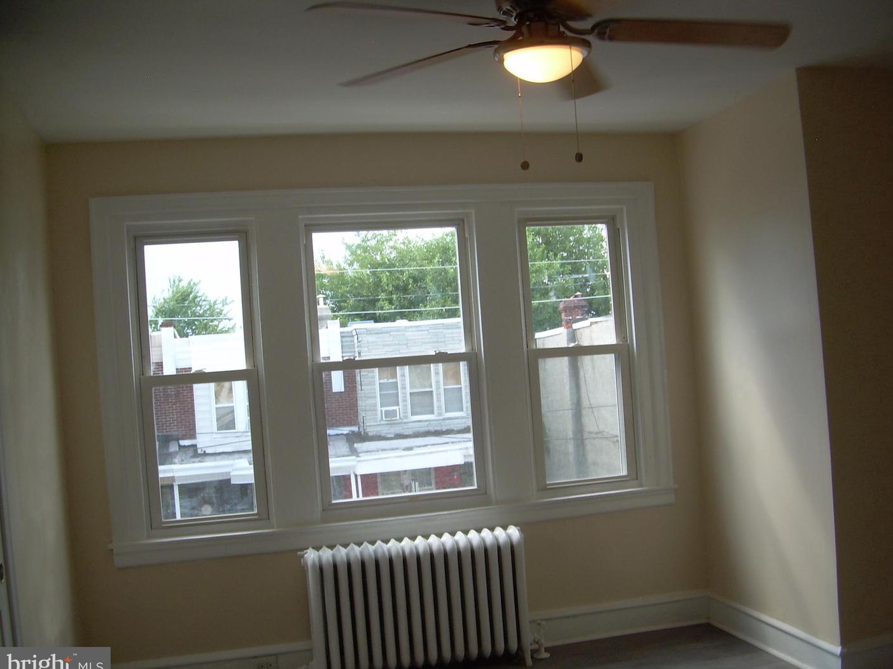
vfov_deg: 36.8
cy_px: 340
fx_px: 1006
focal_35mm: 39
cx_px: 457
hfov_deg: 47.9
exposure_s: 1/105
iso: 50
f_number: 2.8
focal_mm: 6.3
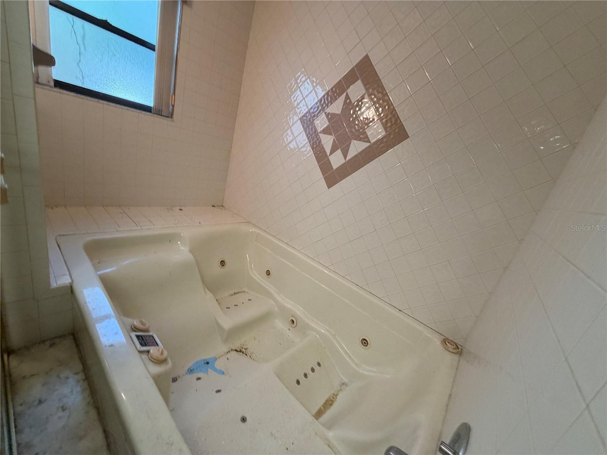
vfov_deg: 85.7
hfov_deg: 102.1
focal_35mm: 14
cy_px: 228
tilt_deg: -18.4
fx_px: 245
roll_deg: -13.1
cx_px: 304
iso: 160
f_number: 2.2
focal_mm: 2.22
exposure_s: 1/60
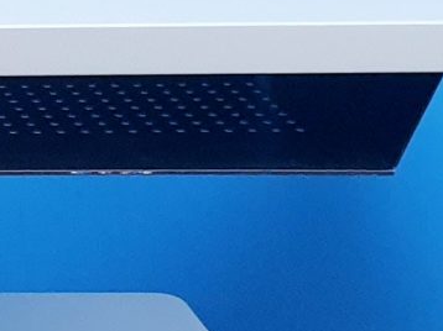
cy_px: 191
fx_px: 2379
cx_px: -584
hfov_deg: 9.6
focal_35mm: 186
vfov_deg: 8.0
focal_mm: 4.3
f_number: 2.4
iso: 250
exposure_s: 1/33
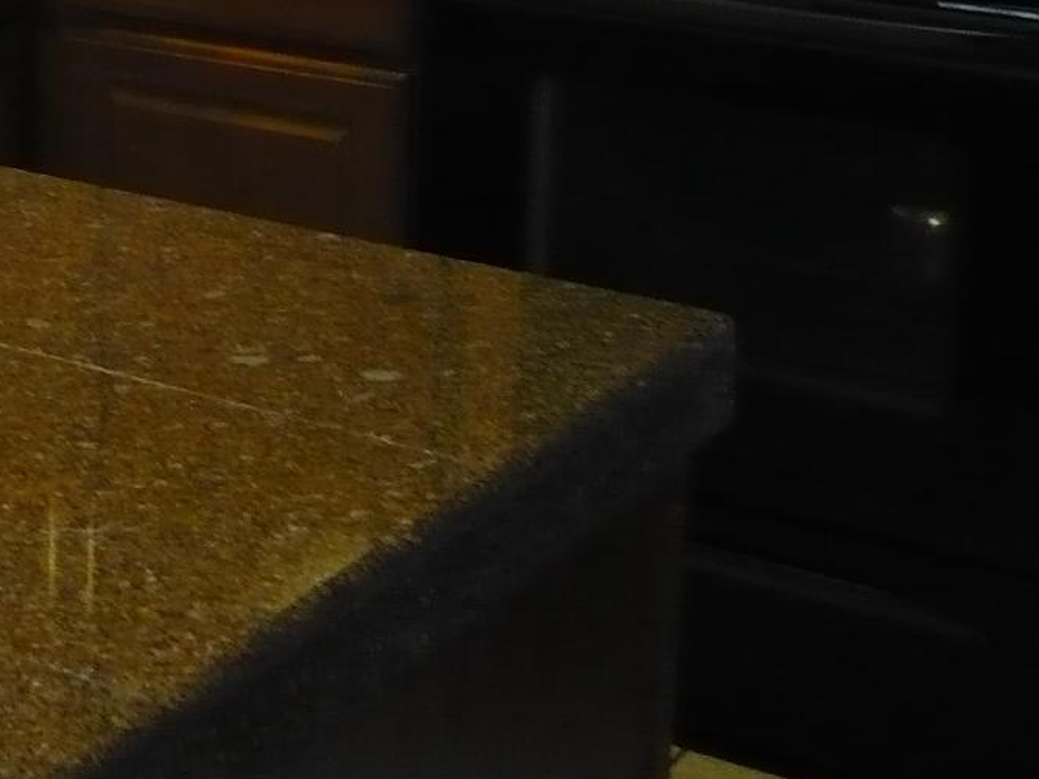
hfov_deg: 22.3
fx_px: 2521
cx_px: -36
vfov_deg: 16.9
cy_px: -123
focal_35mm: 84
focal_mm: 5.8
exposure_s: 1/8
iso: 400
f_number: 2.8
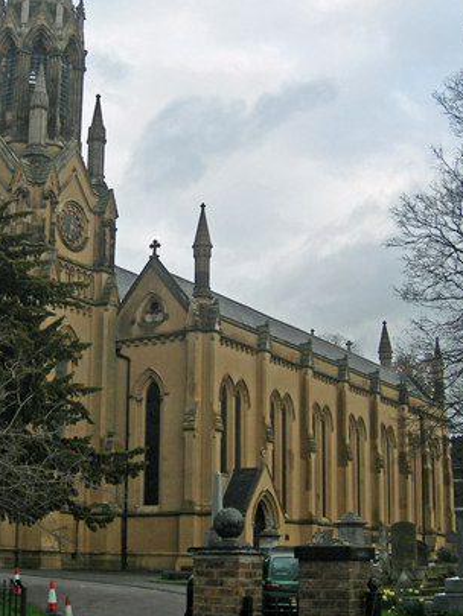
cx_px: 168
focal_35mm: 60
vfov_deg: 32.2
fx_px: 1069
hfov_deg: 24.3
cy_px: 289
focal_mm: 7.8
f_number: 2.8
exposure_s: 1/358
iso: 50
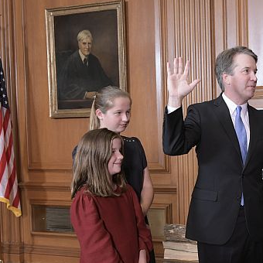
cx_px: 282
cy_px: 162
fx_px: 533
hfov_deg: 25.9
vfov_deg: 27.6
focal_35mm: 62
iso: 1600
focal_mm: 31
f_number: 7.1
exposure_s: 1/100
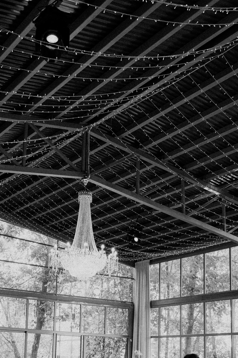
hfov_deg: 24.4
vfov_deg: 35.3
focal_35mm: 55
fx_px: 545
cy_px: 275
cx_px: 71
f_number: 3.5
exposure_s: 1/200
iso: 640
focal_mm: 35
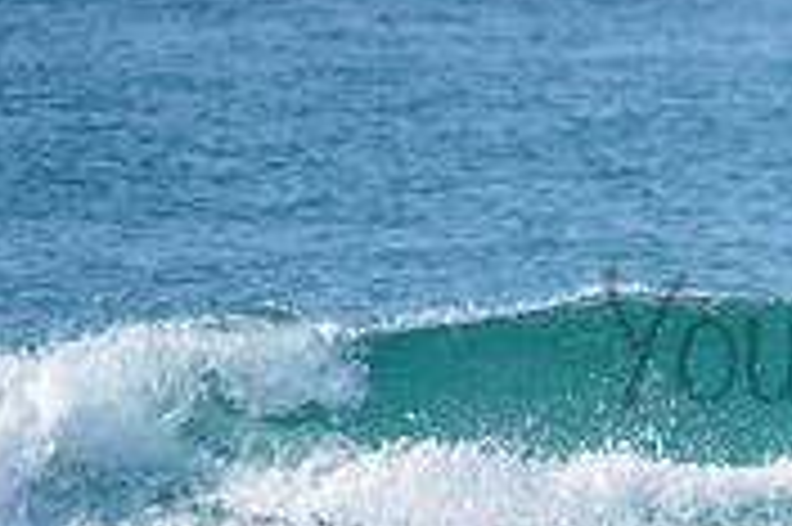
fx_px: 36265
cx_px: 1066
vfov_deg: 0.8
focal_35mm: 1650
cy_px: 299
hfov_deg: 1.3
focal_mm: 500
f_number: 5.6
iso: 250
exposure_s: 1/2500
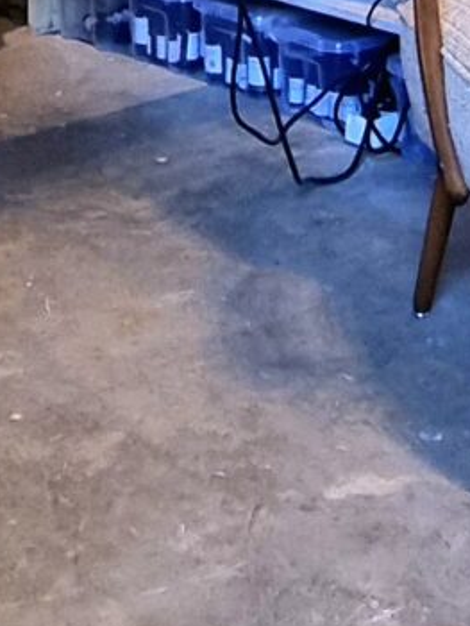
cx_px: 93
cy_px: -665
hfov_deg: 15.5
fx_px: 1718
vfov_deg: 15.8
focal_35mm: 95
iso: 200
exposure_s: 1/50
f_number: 2.2
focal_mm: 2.2
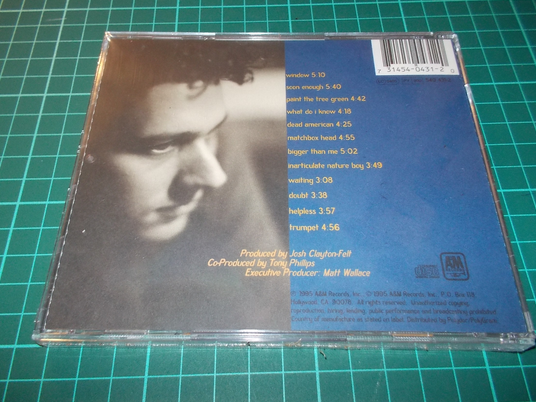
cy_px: 204
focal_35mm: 30
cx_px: 267
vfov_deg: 46.8
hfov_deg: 60.0
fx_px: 465
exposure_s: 1/30
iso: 200
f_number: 3.3
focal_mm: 4.1
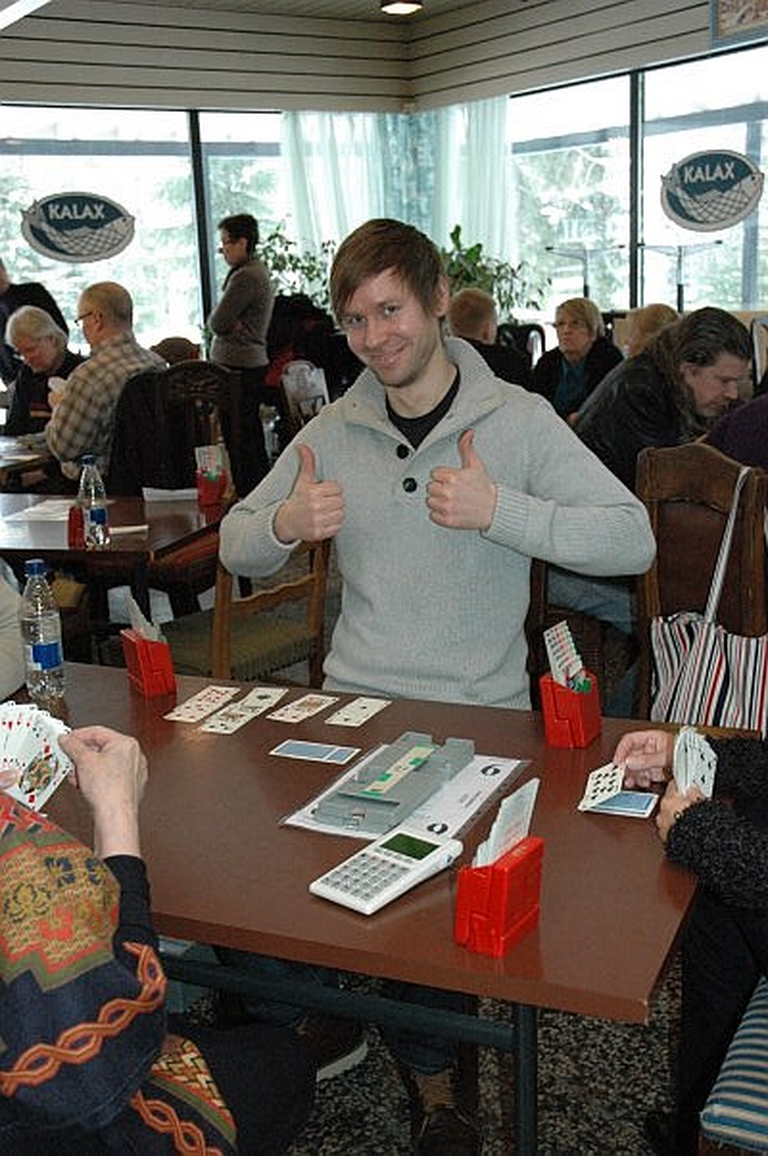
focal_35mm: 40
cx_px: 384
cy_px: 578
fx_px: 1299
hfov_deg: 32.9
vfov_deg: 48.0
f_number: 5
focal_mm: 27
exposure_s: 1/60
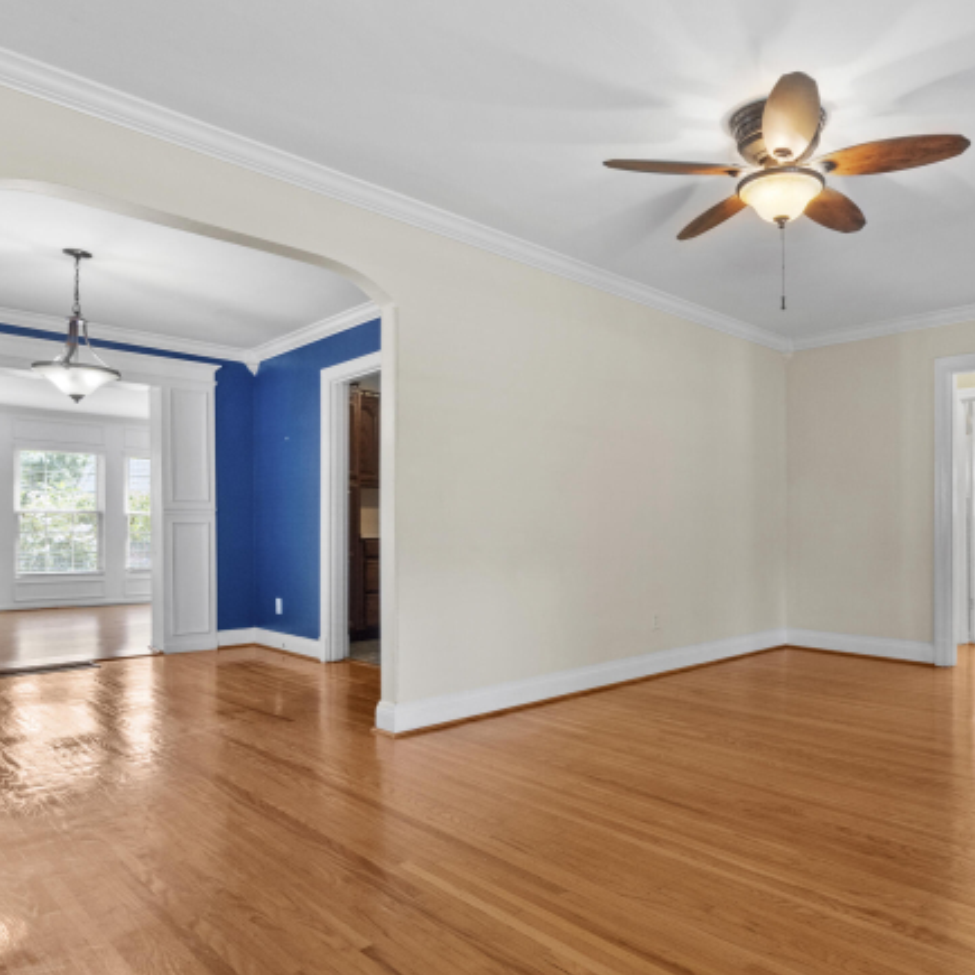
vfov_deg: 69.6
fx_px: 701
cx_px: 686
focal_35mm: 22
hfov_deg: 66.8
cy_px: 518
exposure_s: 1/10
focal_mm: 10
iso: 400
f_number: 8
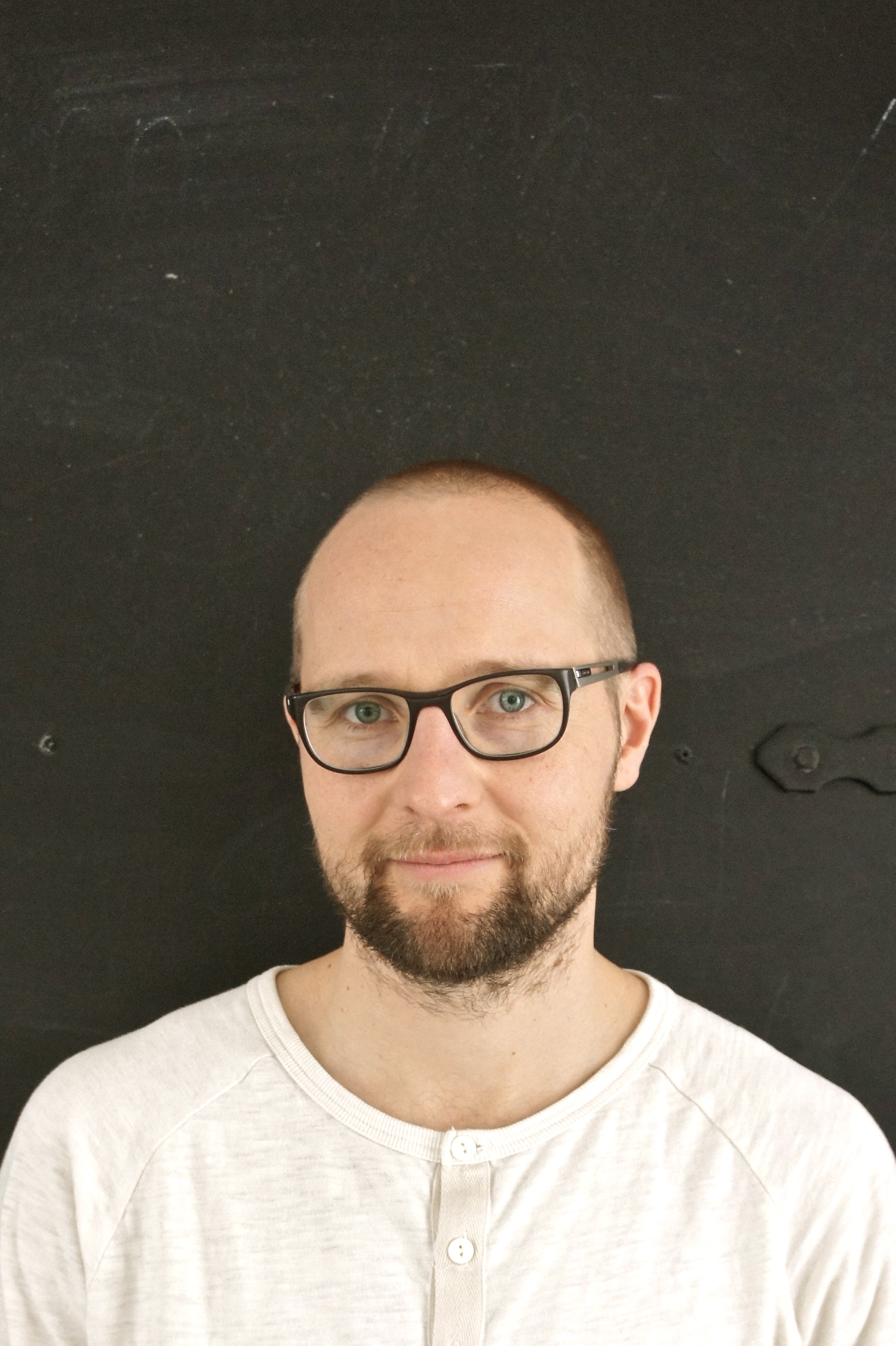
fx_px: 1177
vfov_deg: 59.5
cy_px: 673
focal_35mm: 32
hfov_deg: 41.7
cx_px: 448
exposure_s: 1/50
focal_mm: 21
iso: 1600
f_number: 4
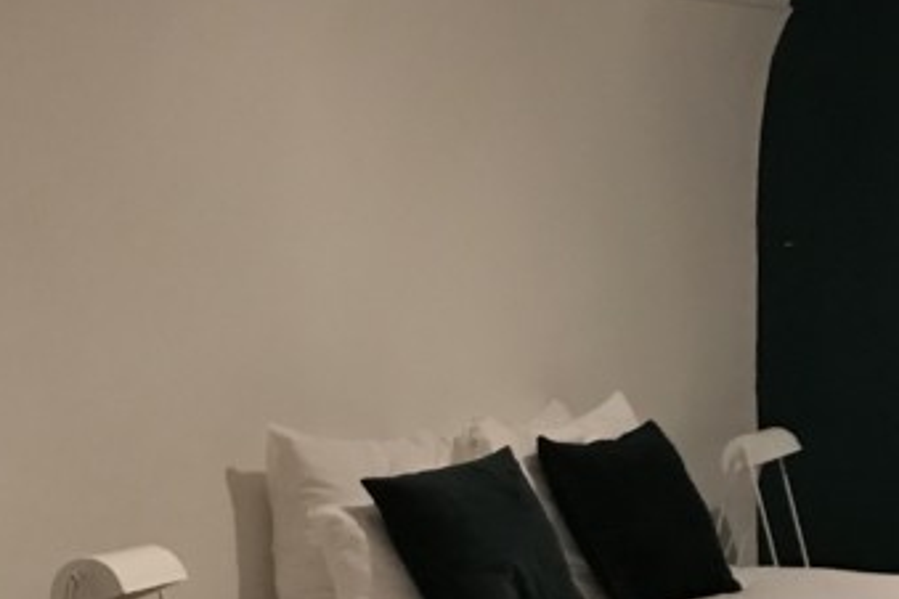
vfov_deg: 13.2
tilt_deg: -5.2
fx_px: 2572
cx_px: 453
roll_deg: +1.0
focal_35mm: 103
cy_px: 527
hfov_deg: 19.8
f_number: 1.8
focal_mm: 3.99
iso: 100
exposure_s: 1/7
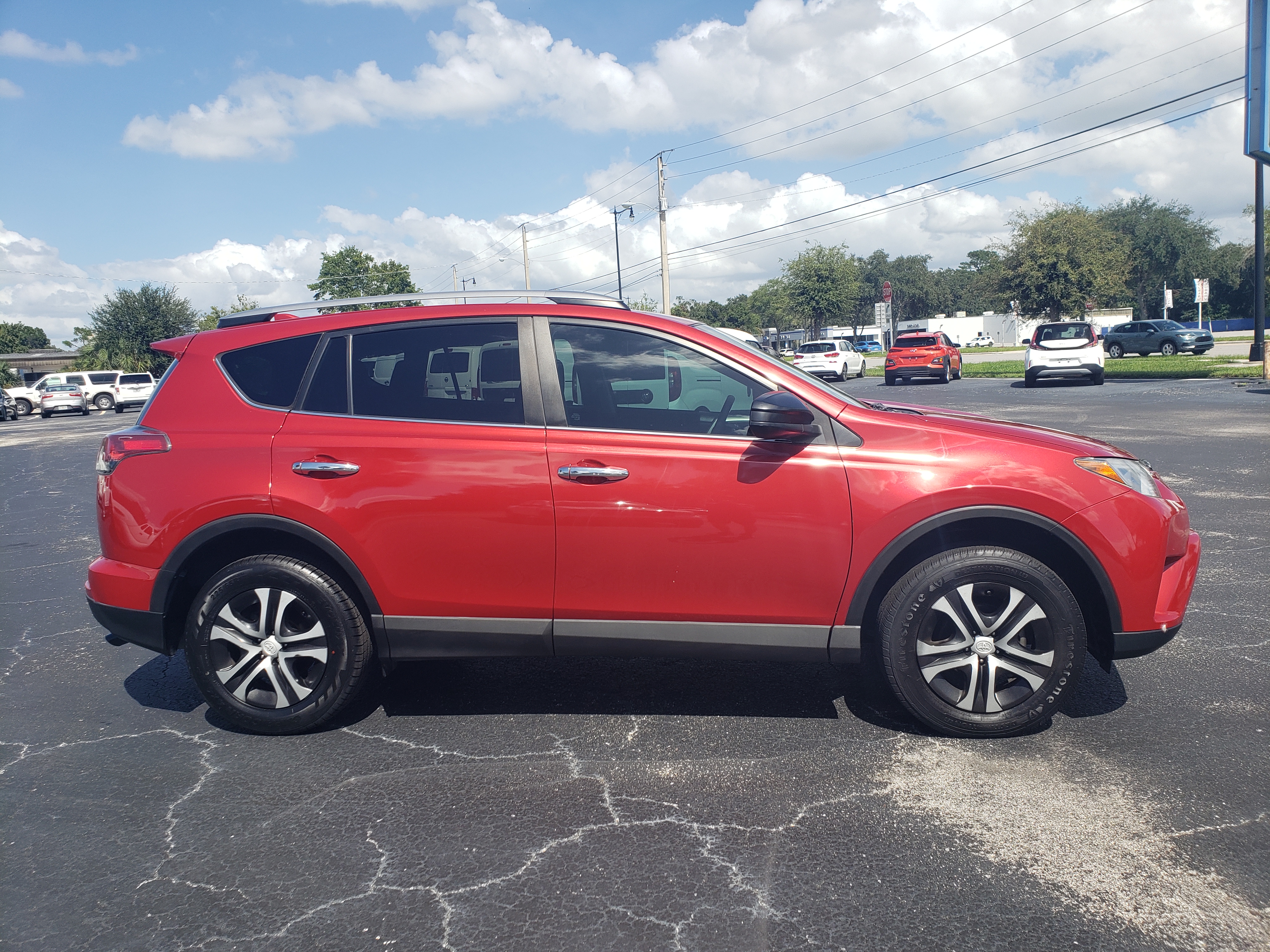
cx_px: 635
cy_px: 476
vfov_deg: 53.1
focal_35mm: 26
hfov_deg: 67.3
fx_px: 954
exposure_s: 1/1199
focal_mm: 4.3
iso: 50
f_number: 2.4
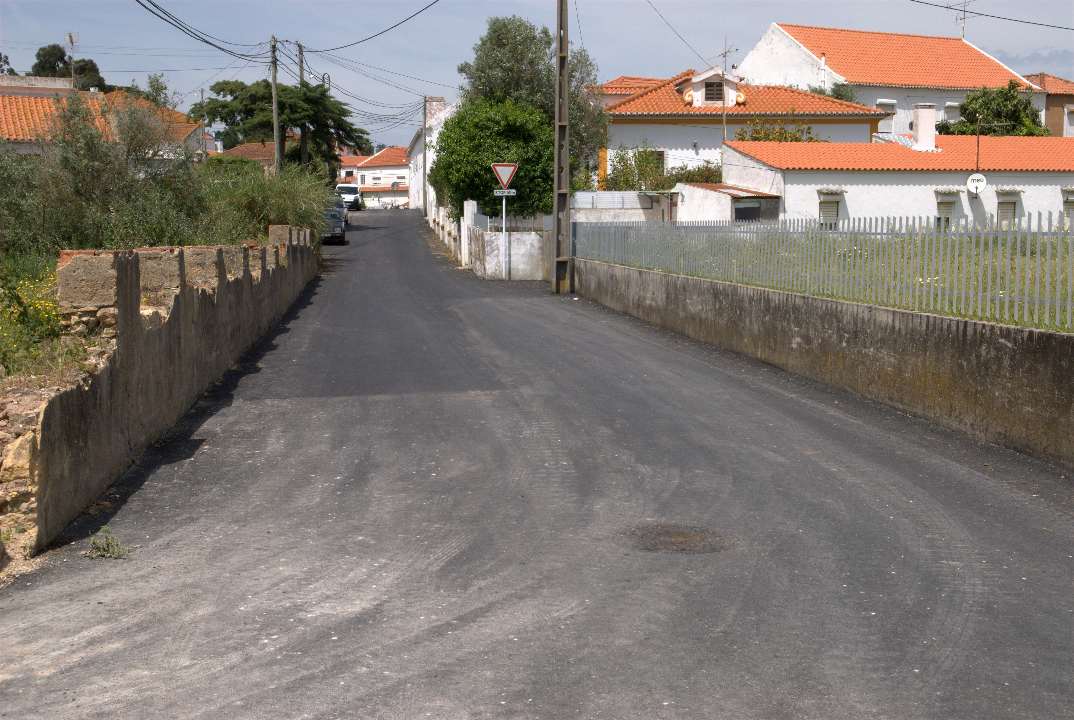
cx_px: 537
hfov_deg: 42.3
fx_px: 1390
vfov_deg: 29.1
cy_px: 360
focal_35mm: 46
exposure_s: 1/400
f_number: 10
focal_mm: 31
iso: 200
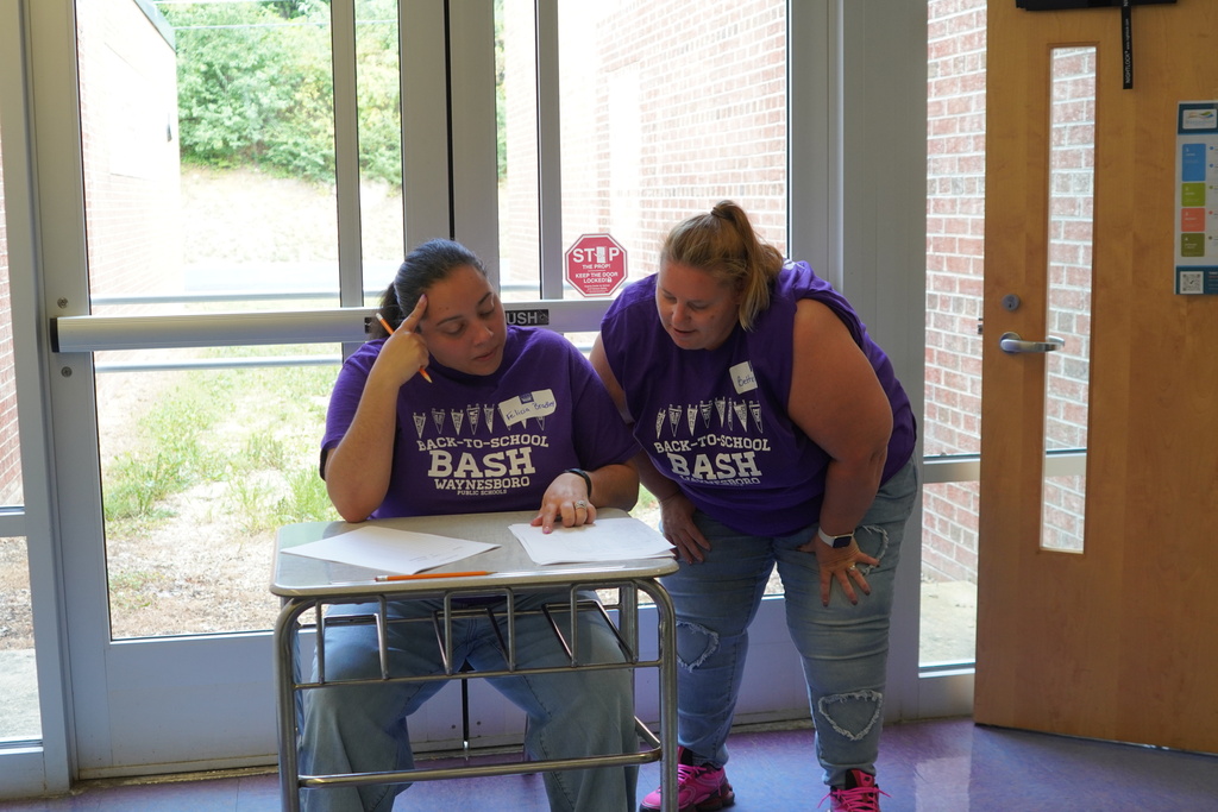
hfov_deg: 46.4
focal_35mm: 42
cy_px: 406
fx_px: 1421
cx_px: 609
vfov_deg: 31.9
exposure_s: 1/160
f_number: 4
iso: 640
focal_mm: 28
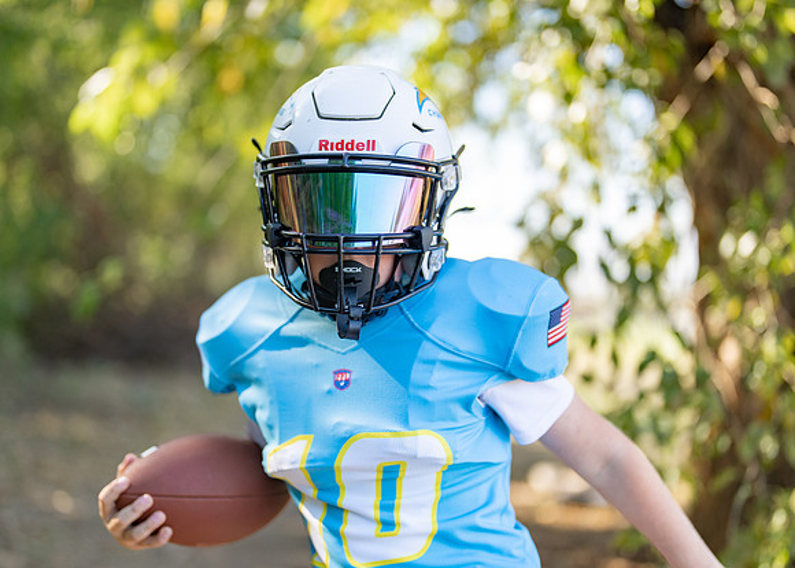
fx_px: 1246
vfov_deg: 25.6
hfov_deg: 35.4
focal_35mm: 55
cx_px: 382
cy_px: 297
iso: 100
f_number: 1.2
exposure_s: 1/1600
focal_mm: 50
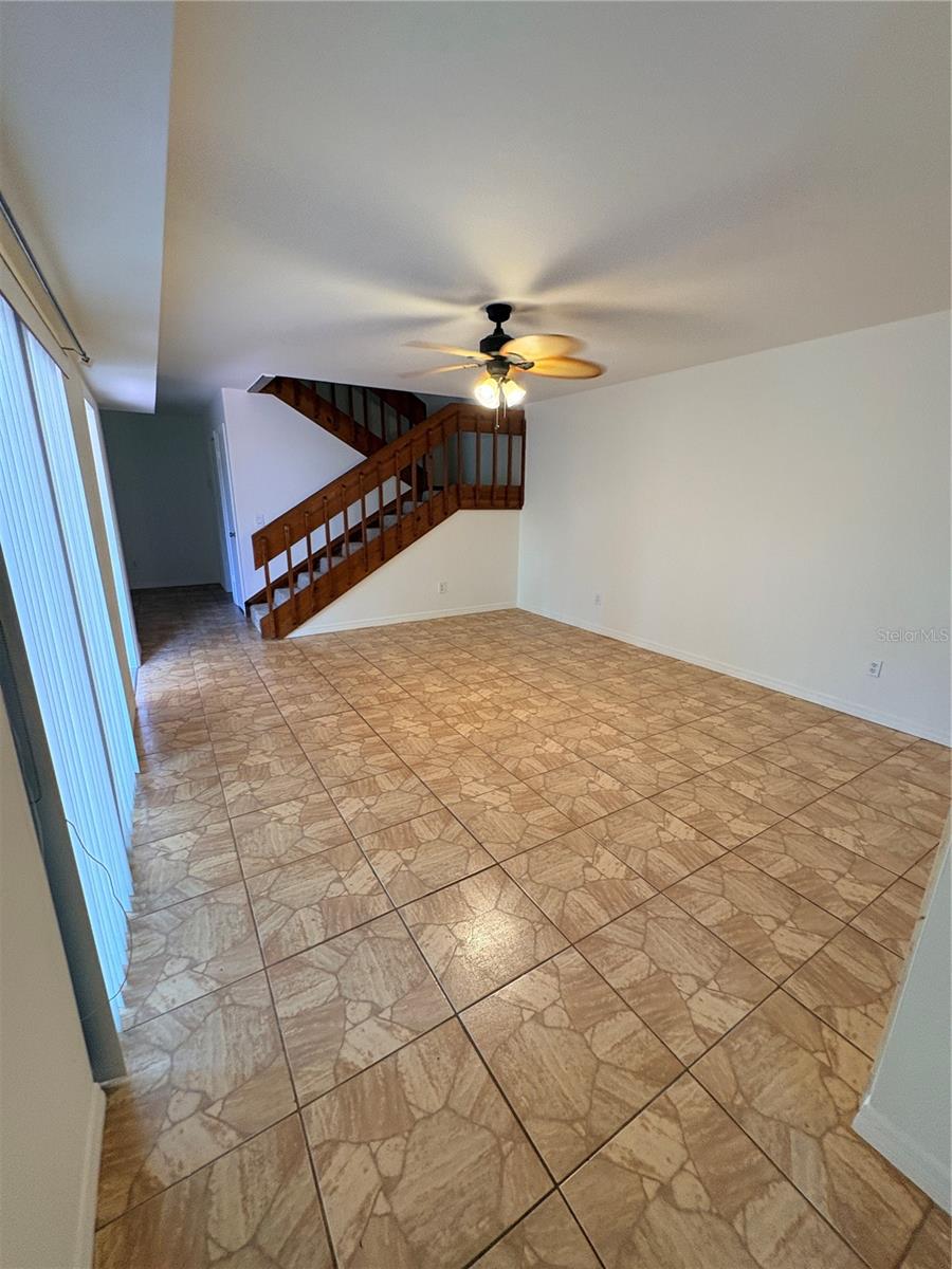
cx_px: 476
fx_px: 513
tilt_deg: -14.5
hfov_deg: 85.7
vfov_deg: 102.1
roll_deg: -1.2
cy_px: 634
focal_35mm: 14
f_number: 2.2
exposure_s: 1/60
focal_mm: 2.22
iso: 250
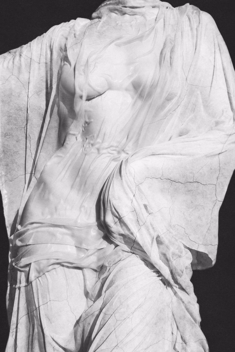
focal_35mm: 48
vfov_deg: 41.1
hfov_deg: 28.1
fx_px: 470
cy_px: 176
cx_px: 118
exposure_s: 1/500
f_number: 9
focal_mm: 48
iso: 250
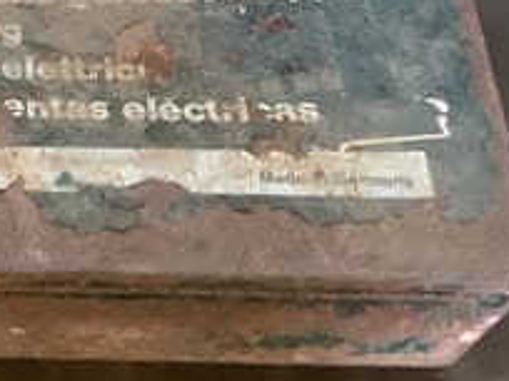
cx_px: -10
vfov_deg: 18.9
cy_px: 1
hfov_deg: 24.4
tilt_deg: -51.9
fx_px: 1118
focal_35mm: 76
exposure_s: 1/33
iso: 400
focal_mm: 3.3
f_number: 2.4
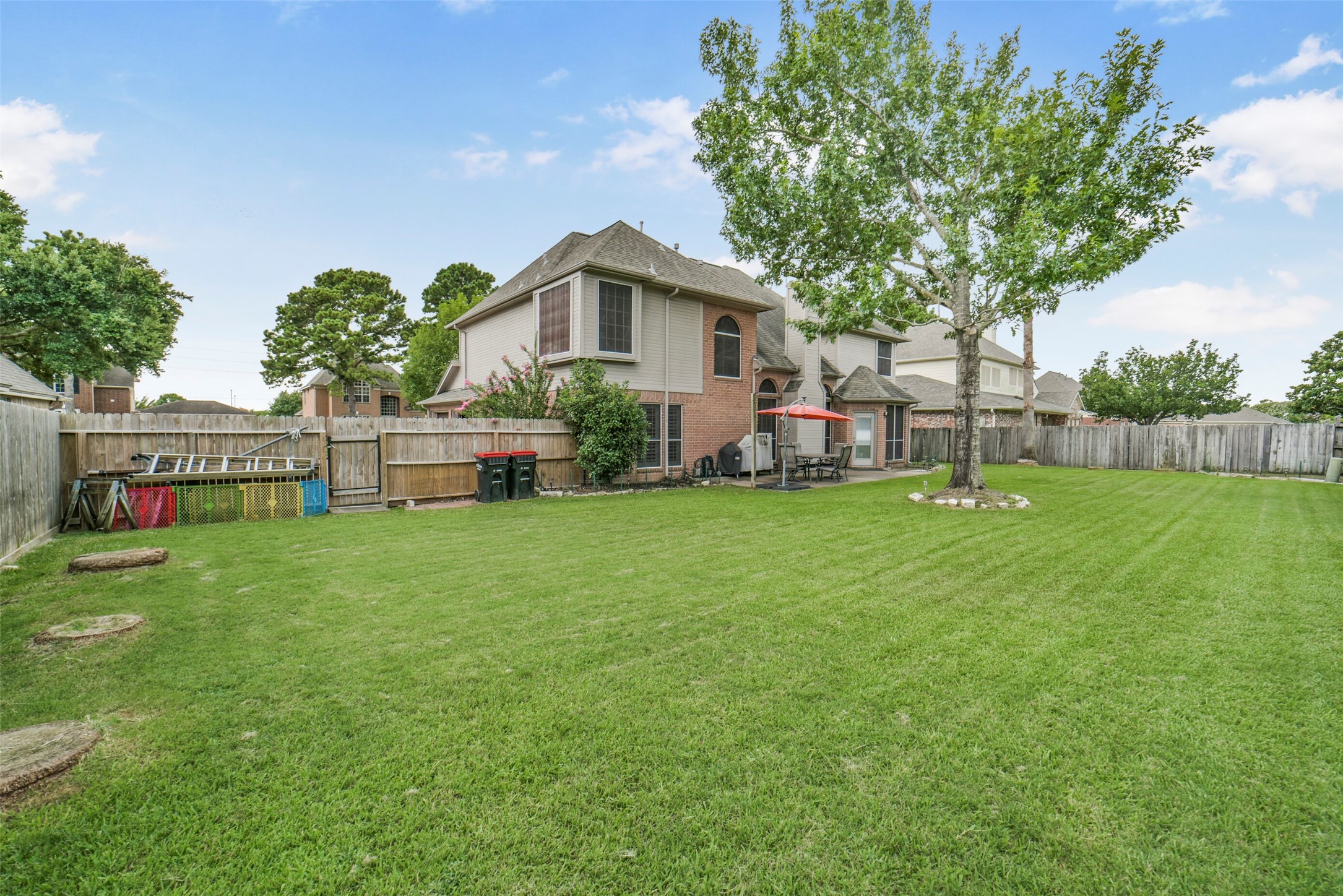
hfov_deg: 104.2
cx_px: 672
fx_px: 522
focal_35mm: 14
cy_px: 448
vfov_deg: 81.2
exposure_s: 1/200
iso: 500
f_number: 11
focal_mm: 14
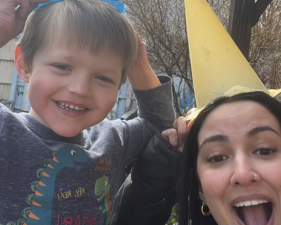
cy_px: 75
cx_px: 141
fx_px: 333
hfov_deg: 45.8
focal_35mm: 40
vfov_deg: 36.9
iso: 32
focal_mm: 2.71
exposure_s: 1/182
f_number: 2.2
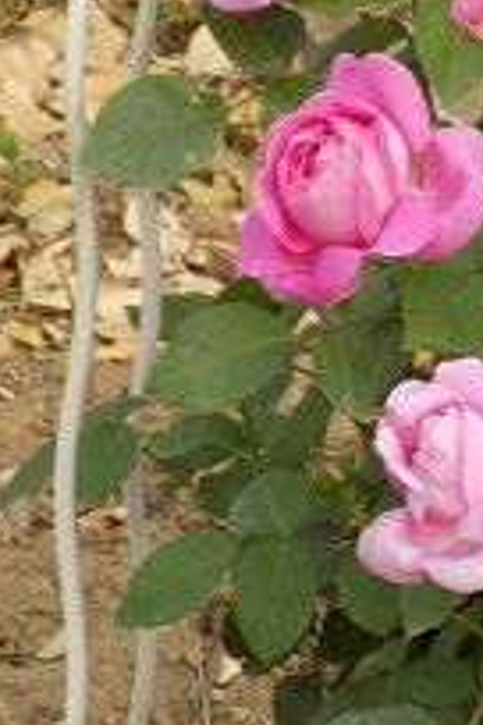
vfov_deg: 5.0
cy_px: 149
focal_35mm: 412
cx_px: 639
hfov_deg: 3.3
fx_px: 8291
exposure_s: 1/80
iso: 80
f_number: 5.3
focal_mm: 29.9
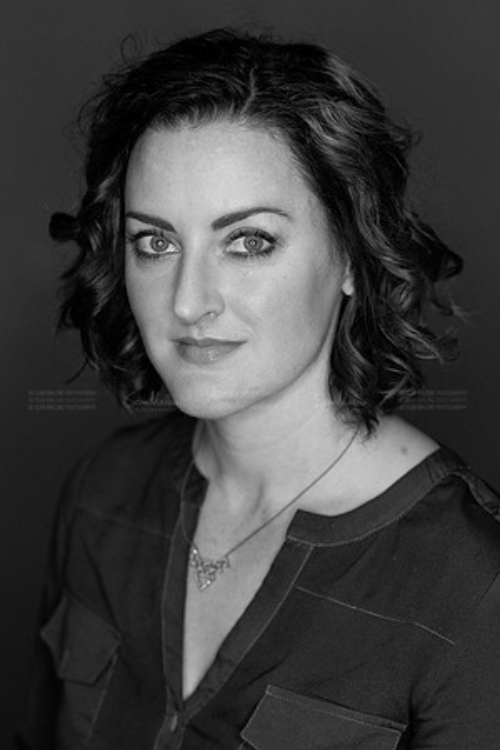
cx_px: 250
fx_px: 1771
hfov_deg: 16.1
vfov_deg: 23.9
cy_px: 375
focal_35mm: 85
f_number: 3.5
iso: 2000
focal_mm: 85
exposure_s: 1/400
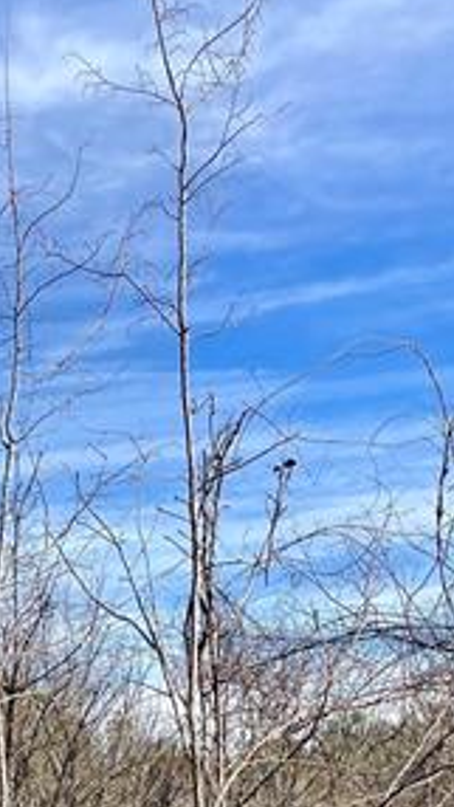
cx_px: 333
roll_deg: +3.9
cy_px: 959
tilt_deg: -2.1
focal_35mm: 76
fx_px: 1626
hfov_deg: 15.8
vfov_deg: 25.2
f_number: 1.6
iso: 32
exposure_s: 1/1887
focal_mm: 4.2
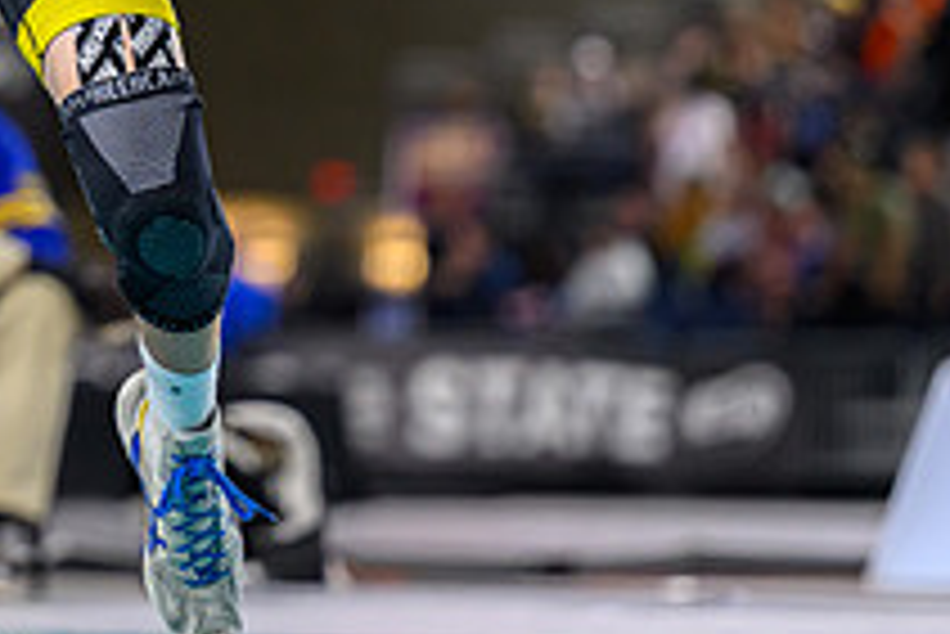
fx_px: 10483
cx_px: -104
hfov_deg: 5.2
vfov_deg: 3.5
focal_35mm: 397
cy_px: -50
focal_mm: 135
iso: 2500
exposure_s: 1/800
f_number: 2.8
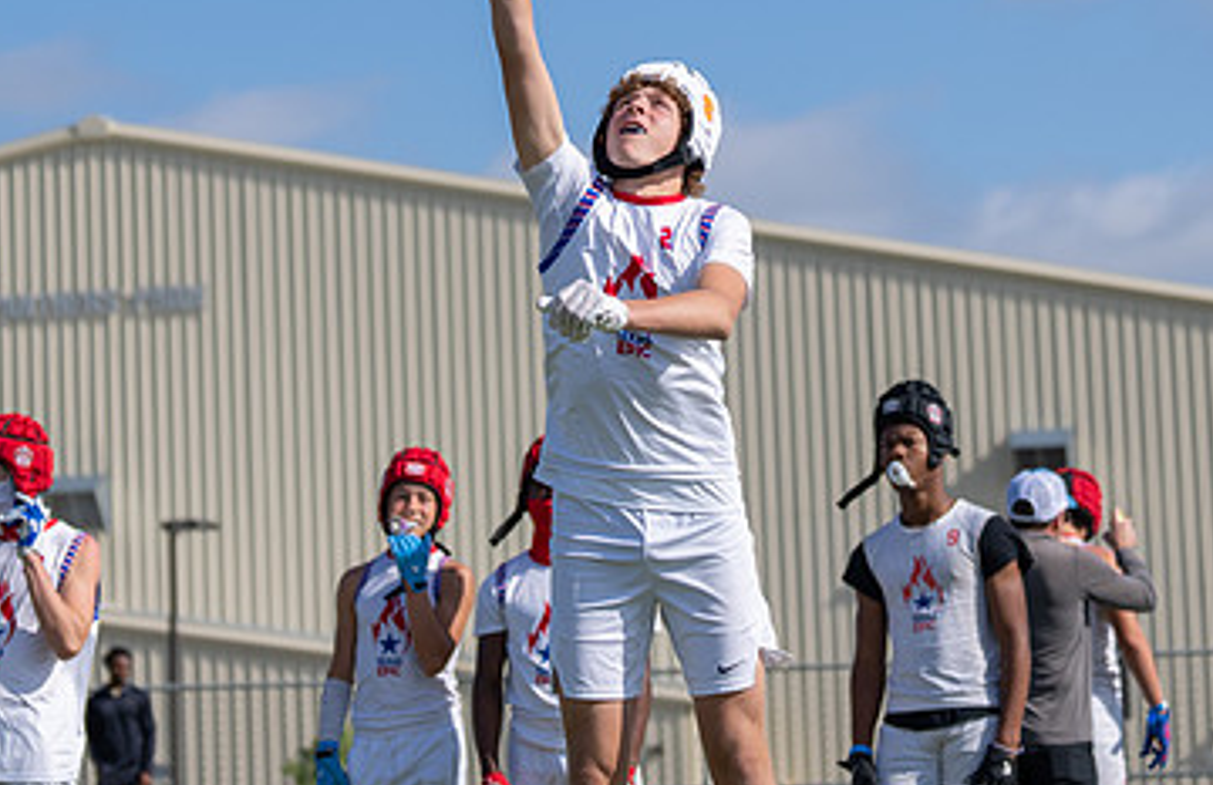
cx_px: 526
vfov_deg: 9.8
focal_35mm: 137
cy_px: 100
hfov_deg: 15.1
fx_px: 4575
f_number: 2.8
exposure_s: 1/3200
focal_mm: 70
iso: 100
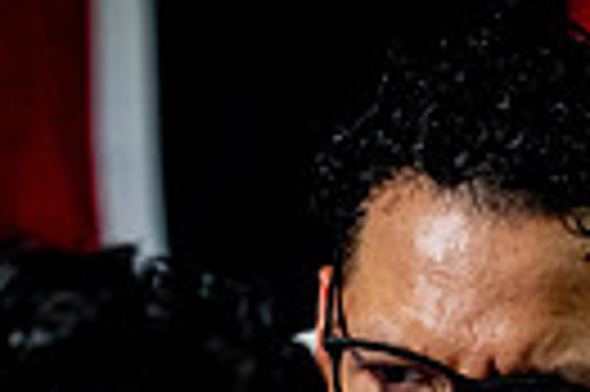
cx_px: 703
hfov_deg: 3.5
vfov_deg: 2.3
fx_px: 9592
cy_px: 737
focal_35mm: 586
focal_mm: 132
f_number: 2
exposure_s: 1/1000
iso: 4000
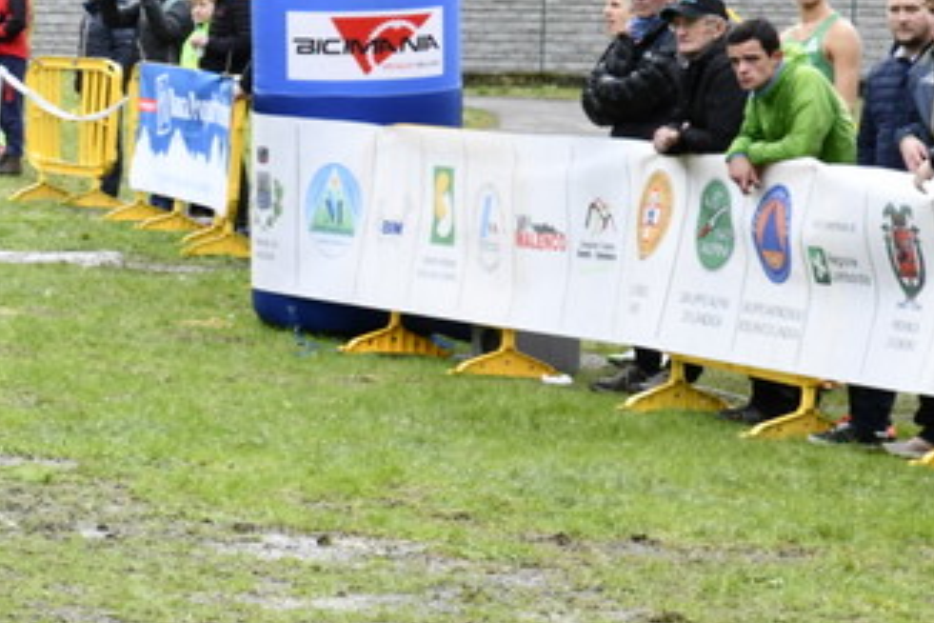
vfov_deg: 6.3
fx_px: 5681
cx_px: -517
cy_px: 161
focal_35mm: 219
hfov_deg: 9.1
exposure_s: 1/320
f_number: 13
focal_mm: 70
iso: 1400
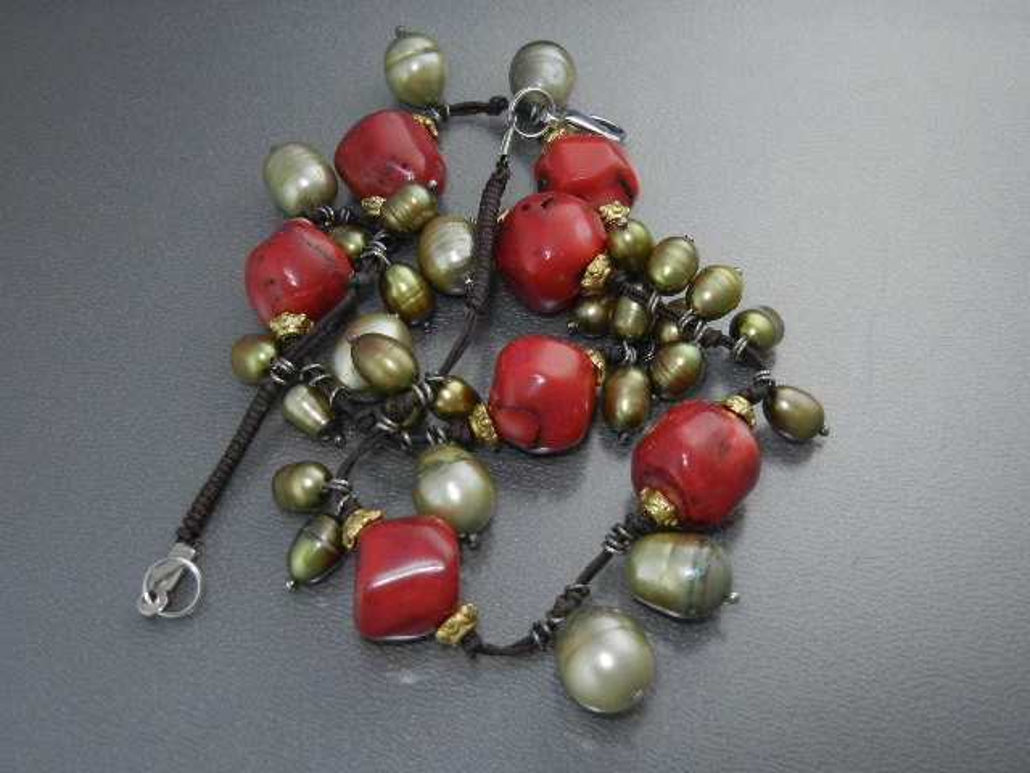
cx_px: 515
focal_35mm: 45
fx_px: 1339
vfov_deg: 32.2
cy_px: 386
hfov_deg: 42.1
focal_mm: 8.1
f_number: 7.6
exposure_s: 1/30
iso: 800
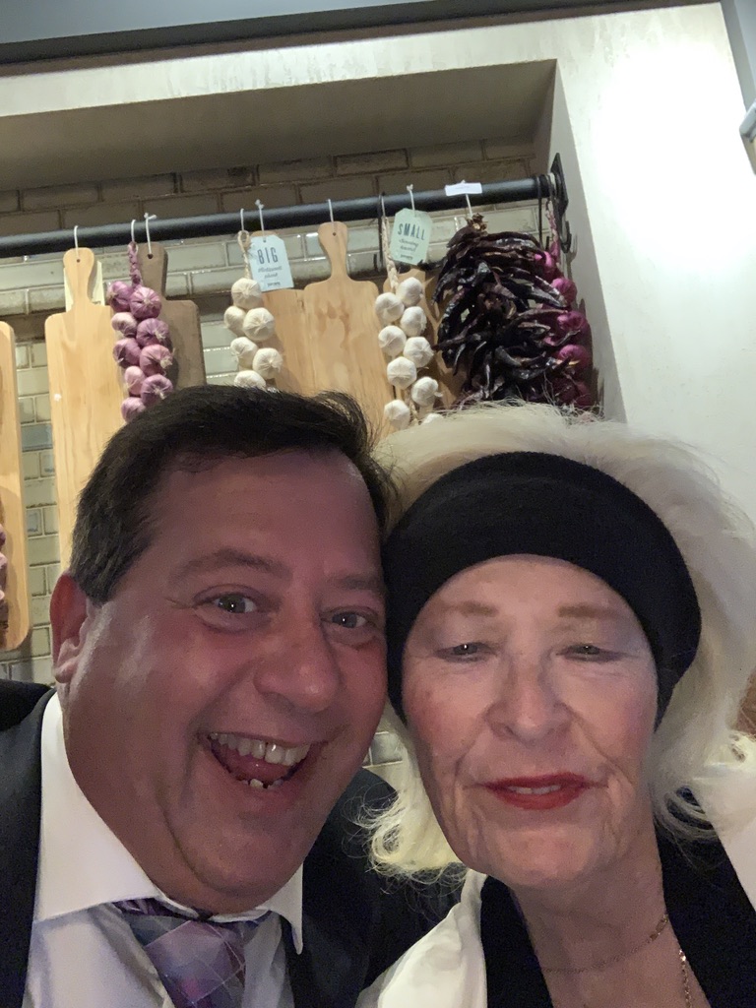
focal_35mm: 32
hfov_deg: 44.2
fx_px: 932
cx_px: 378
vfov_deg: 56.8
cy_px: 504
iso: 640
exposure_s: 1/30
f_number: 2.2
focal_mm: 2.87
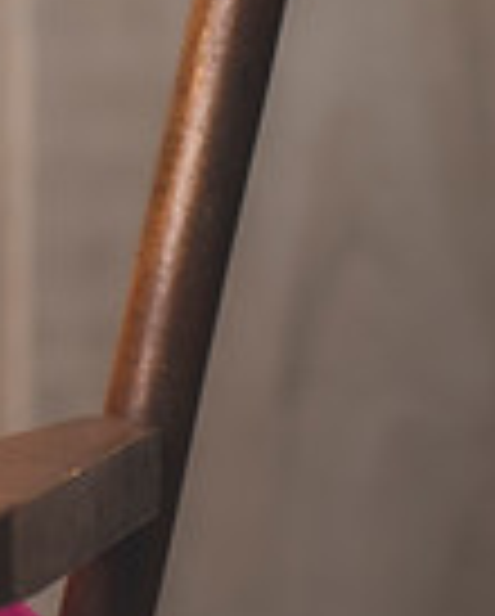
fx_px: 3727
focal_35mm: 204
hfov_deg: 7.1
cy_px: -137
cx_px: -727
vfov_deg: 9.3
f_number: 2.8
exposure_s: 1/200
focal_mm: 50
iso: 200
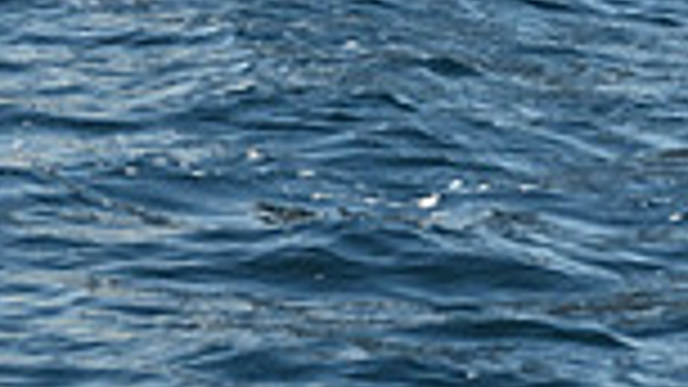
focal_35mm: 396
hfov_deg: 5.5
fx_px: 7223
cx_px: 317
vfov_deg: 3.0
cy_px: -914
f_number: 9
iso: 800
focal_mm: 100
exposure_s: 1/1250
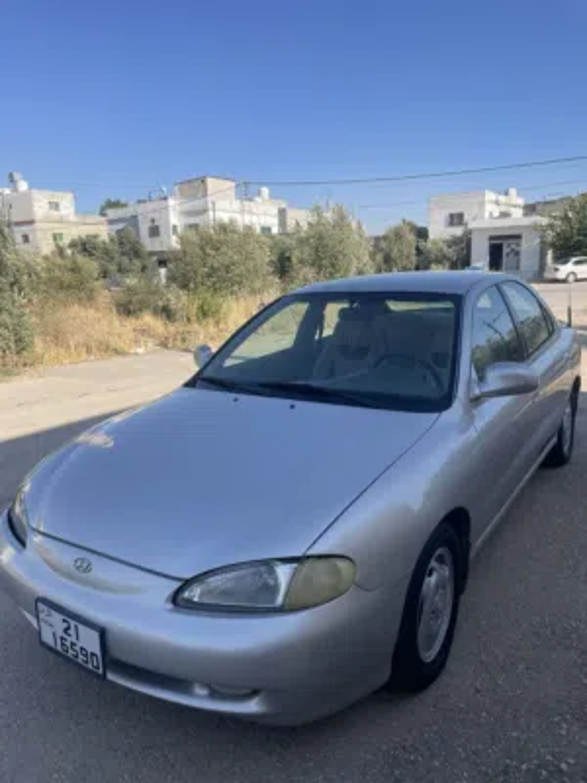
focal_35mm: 26
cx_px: 294
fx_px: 588
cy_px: 392
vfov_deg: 67.3
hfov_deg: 53.1
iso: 32
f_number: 1.6
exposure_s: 1/2304
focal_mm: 4.2
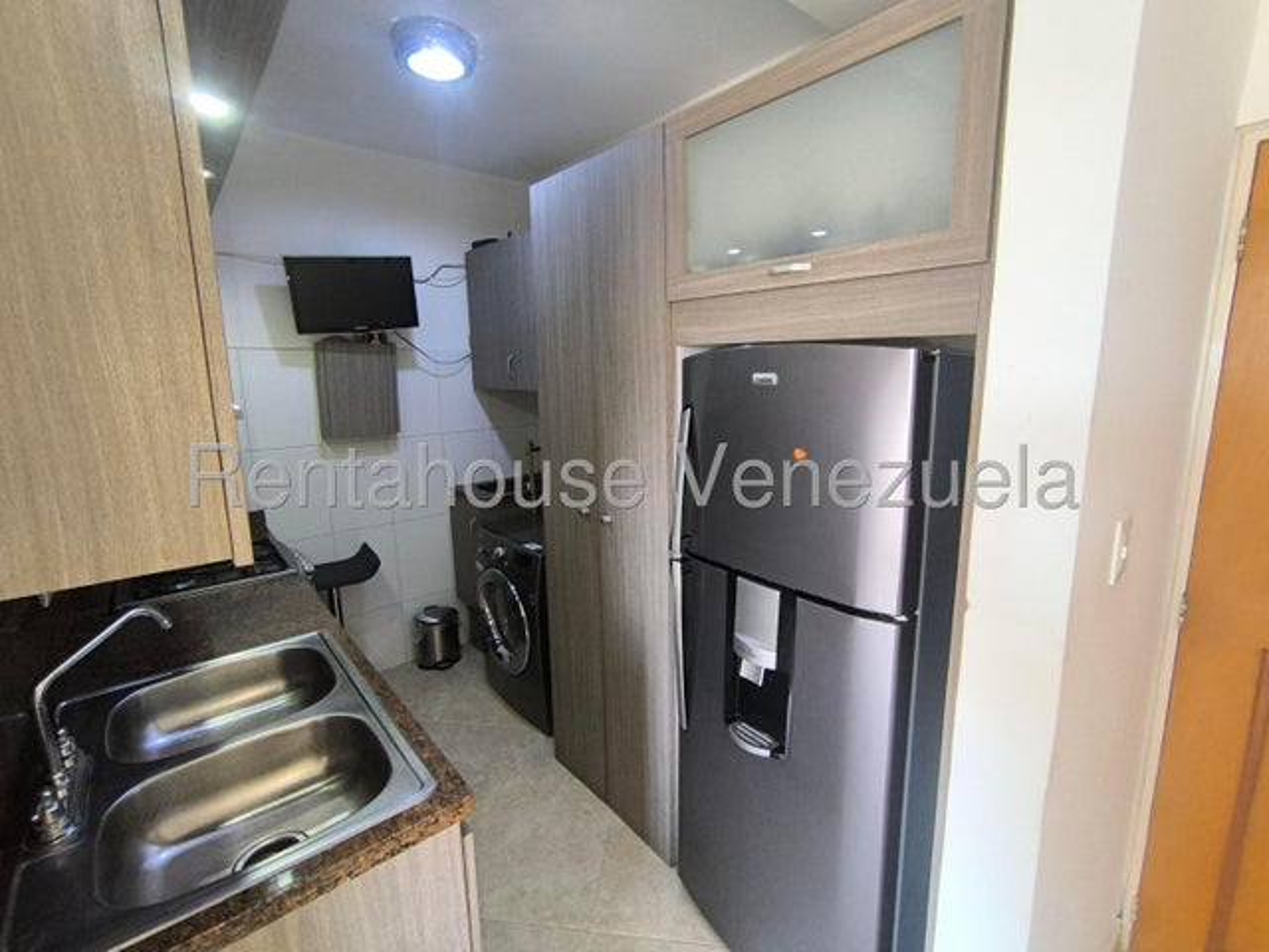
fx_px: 587
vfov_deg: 78.1
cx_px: 634
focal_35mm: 16
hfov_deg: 94.5
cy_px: 476
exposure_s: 1/50
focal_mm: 1.65
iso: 200
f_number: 2.2
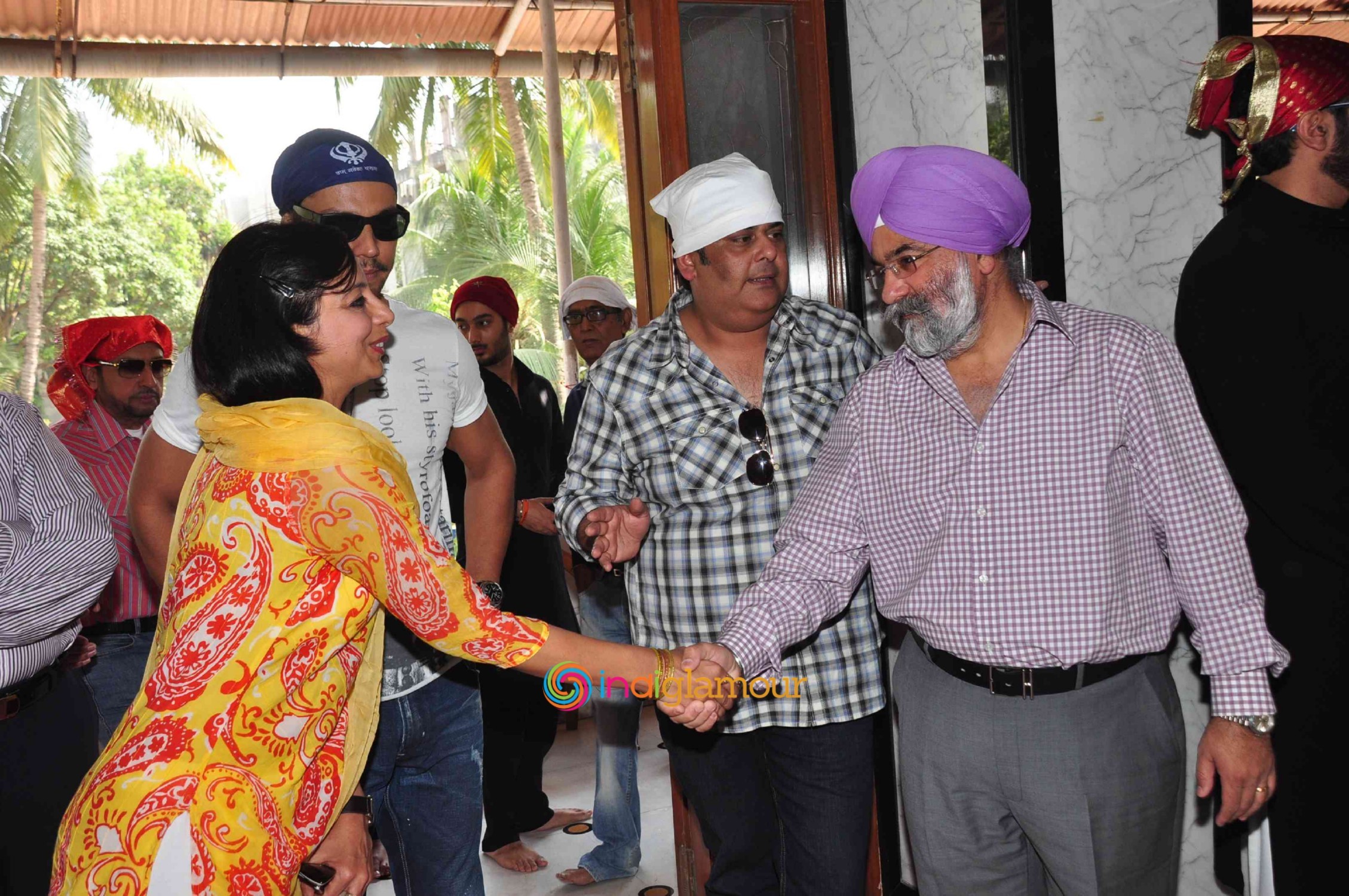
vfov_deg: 36.8
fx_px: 1347
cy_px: 448
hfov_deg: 53.2
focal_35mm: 36
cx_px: 674
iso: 400
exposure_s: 1/160
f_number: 7.1
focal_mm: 24
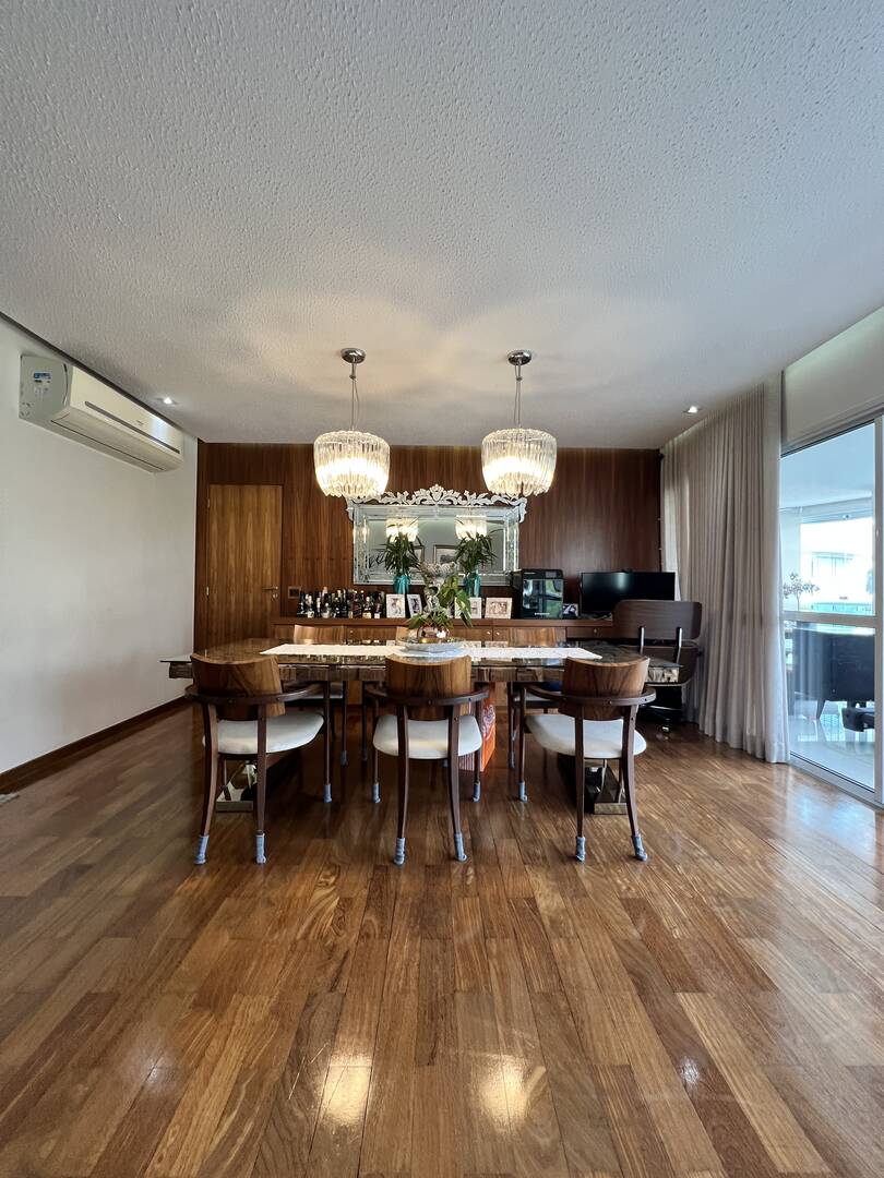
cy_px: 589
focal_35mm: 13
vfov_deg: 106.2
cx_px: 442
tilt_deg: -1.1
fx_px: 443
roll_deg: +0.0
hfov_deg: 89.9
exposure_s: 1/99
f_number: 1.8
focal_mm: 1.57
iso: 200
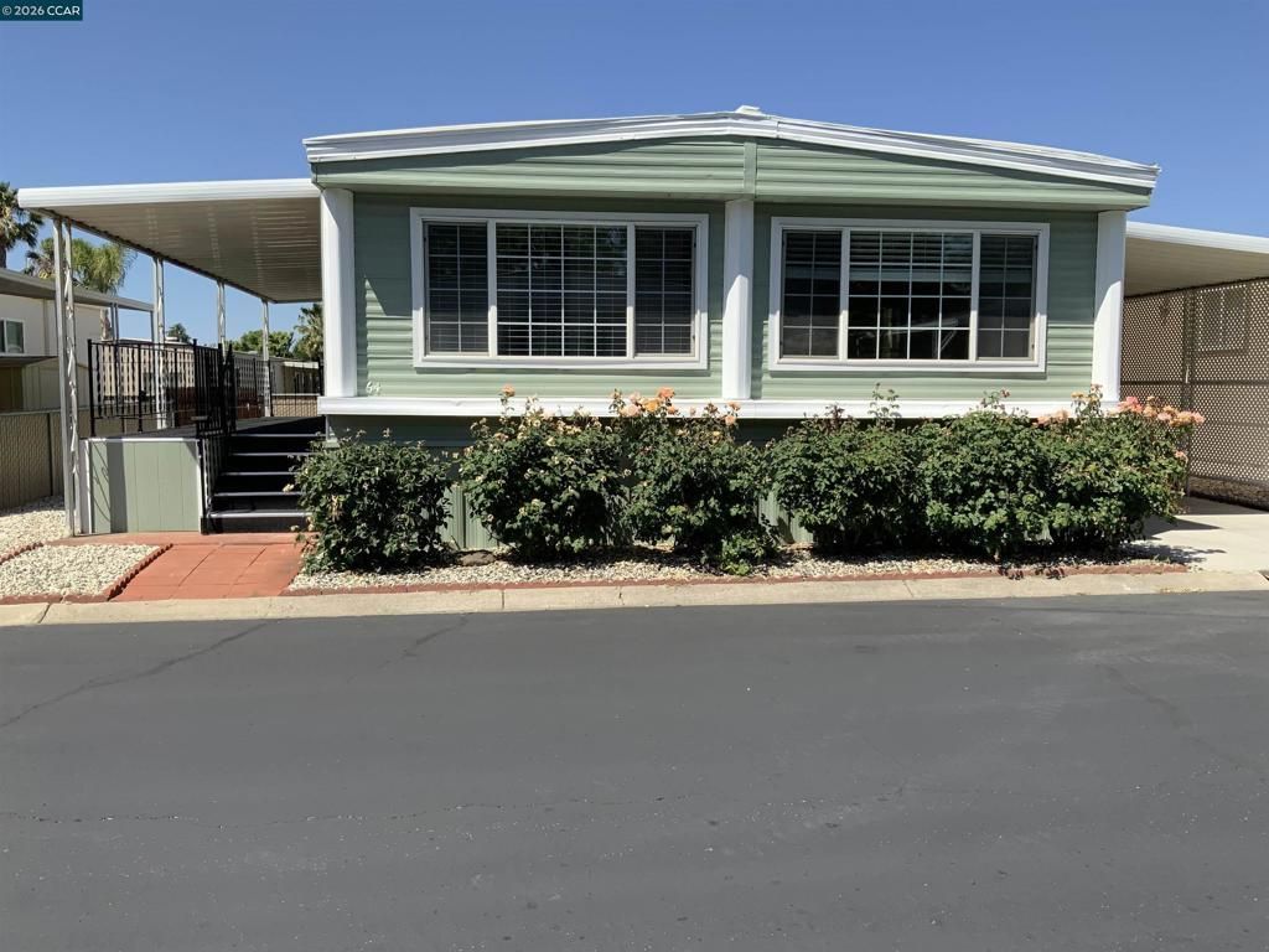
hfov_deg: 61.7
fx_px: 1063
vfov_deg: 48.2
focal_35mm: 29
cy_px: 476
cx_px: 634
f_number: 1.8
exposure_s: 1/1912
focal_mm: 3
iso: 16
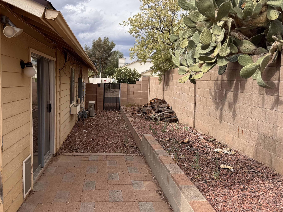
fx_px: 262
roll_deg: -1.4
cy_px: 106
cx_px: 111
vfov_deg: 44.2
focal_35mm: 32
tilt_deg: -6.1
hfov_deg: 56.3
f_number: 1.78
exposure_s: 1/2833
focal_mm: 6.76
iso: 80
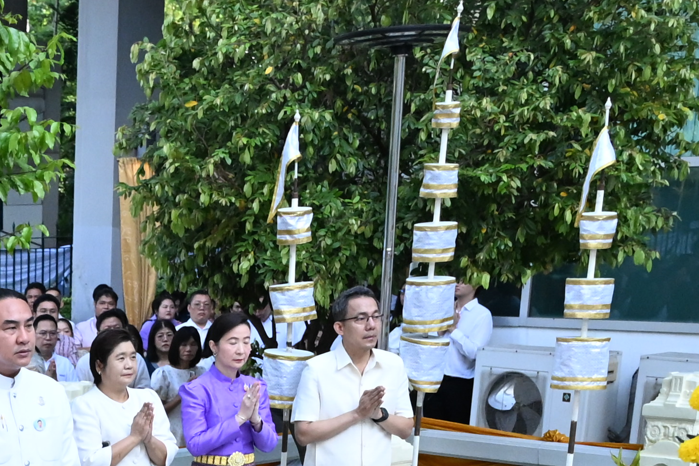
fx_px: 1942
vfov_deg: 12.6
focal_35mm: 100
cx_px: -232
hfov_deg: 18.8
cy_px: 820
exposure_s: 1/2000
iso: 3200
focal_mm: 24
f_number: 4
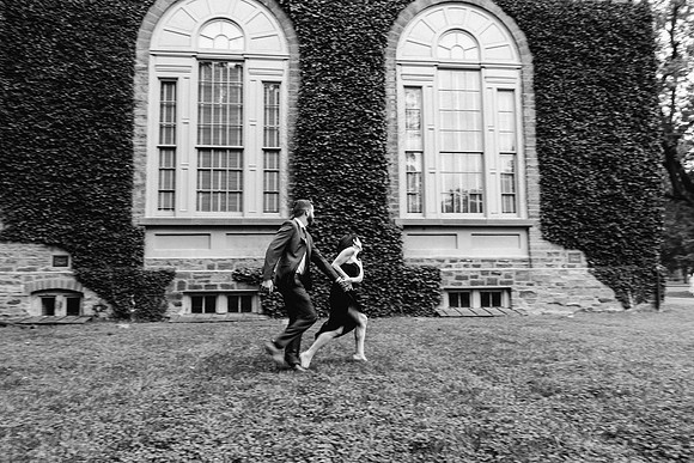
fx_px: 512
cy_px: 234
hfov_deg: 68.3
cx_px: 343
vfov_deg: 48.7
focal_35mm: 27
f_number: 7.1
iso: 400
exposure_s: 1/40
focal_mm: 26
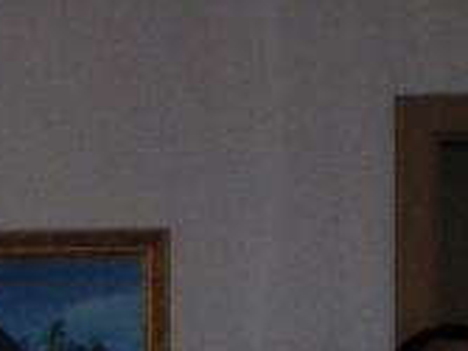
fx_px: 6215
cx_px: -490
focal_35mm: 460
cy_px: 769
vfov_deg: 3.2
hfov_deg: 4.3
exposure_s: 1/90
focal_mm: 12.5
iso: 200
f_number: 3.6
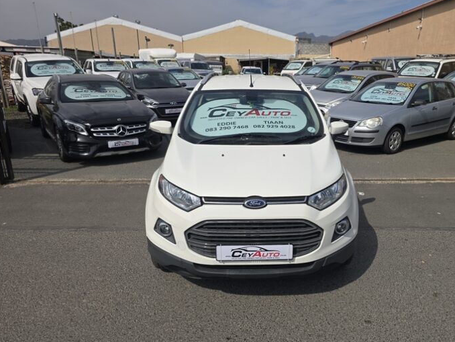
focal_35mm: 27
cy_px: 169
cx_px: 260
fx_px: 355
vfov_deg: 51.4
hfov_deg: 65.0
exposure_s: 1/1542
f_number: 1.7
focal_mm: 6.3
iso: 12
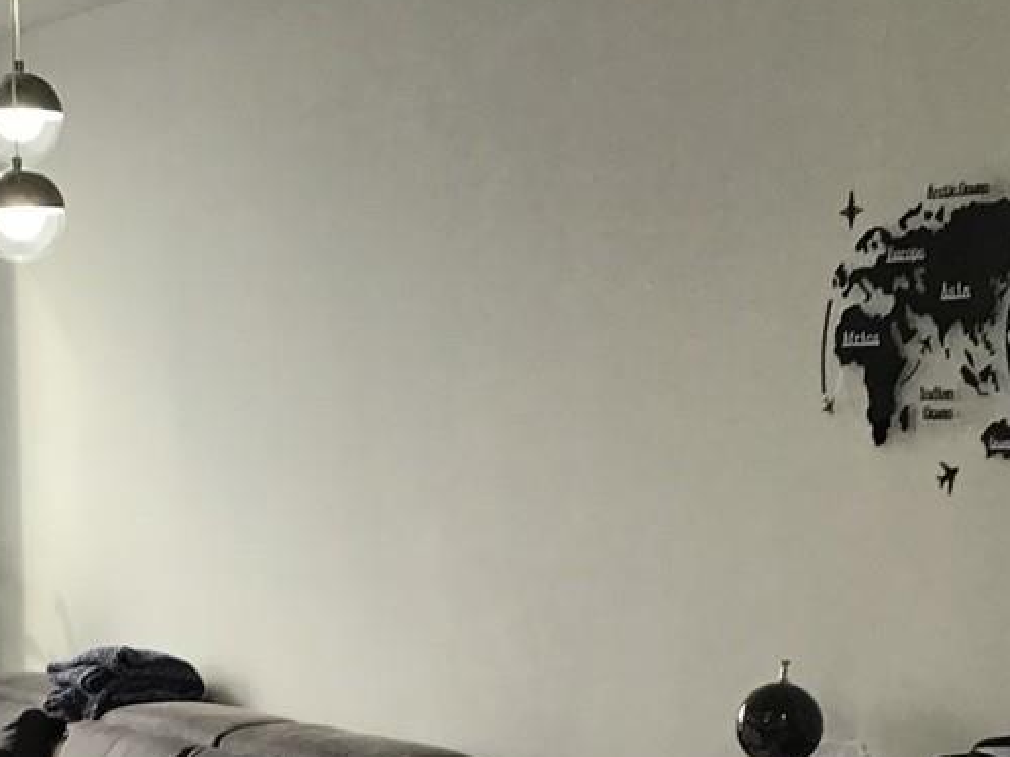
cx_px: 267
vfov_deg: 14.5
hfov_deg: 19.5
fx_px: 2918
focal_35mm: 100
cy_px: 802
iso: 25
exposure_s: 1/40
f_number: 2.4
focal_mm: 3.3
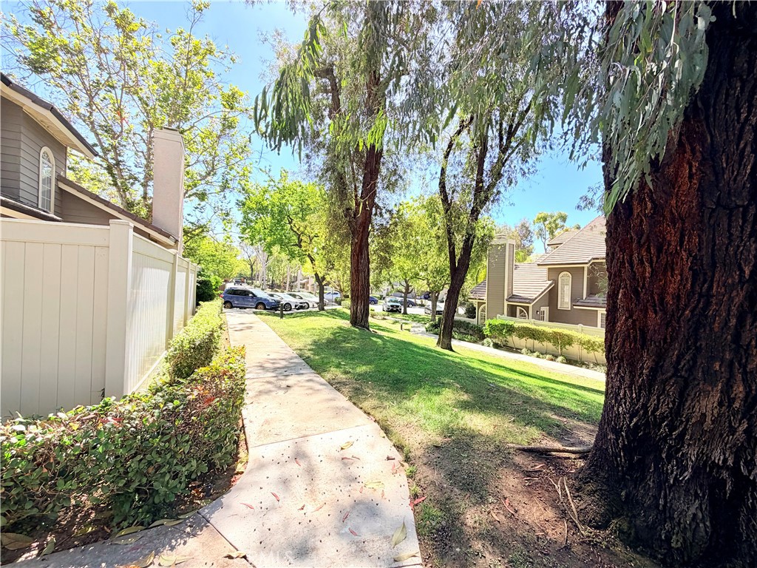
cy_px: 284
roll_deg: -1.3
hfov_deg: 102.1
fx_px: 306
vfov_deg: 85.7
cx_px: 378
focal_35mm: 14
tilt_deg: -0.7
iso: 40
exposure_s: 1/686
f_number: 2.2
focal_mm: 2.22
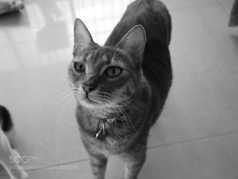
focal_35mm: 36
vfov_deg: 39.7
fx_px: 248
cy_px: 90
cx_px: 119
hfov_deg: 51.3
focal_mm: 18
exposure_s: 1/60
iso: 400
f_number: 4
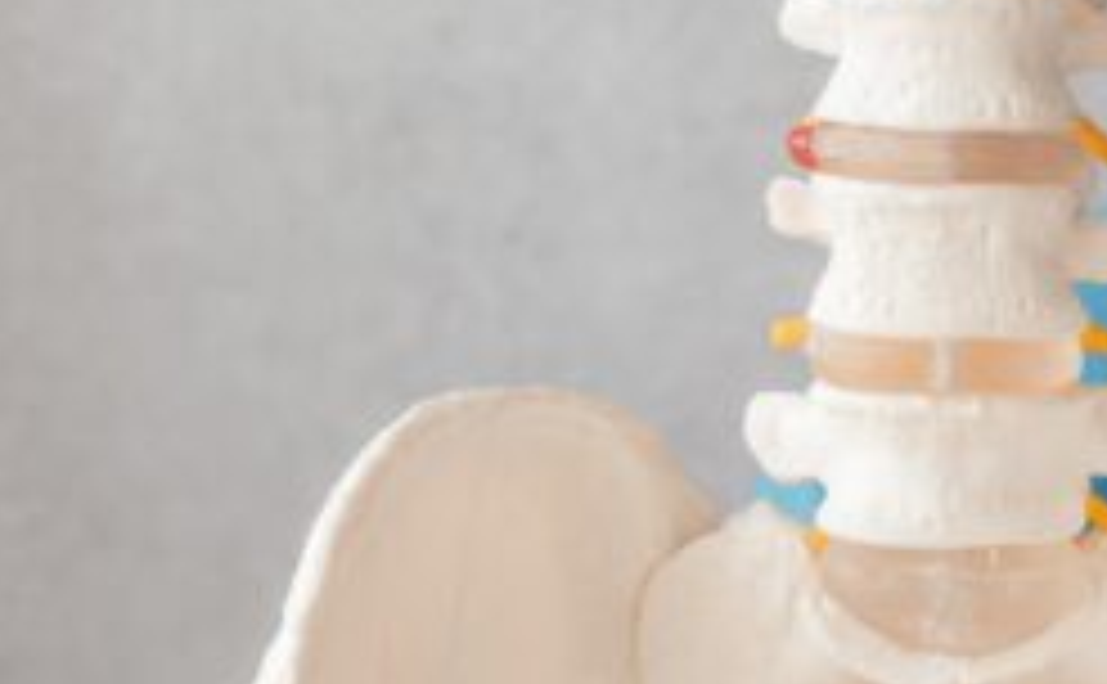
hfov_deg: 12.4
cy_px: 973
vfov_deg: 7.9
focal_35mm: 163
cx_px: 1571
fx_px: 4902
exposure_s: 1/160
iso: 200
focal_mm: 50
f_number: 5.6
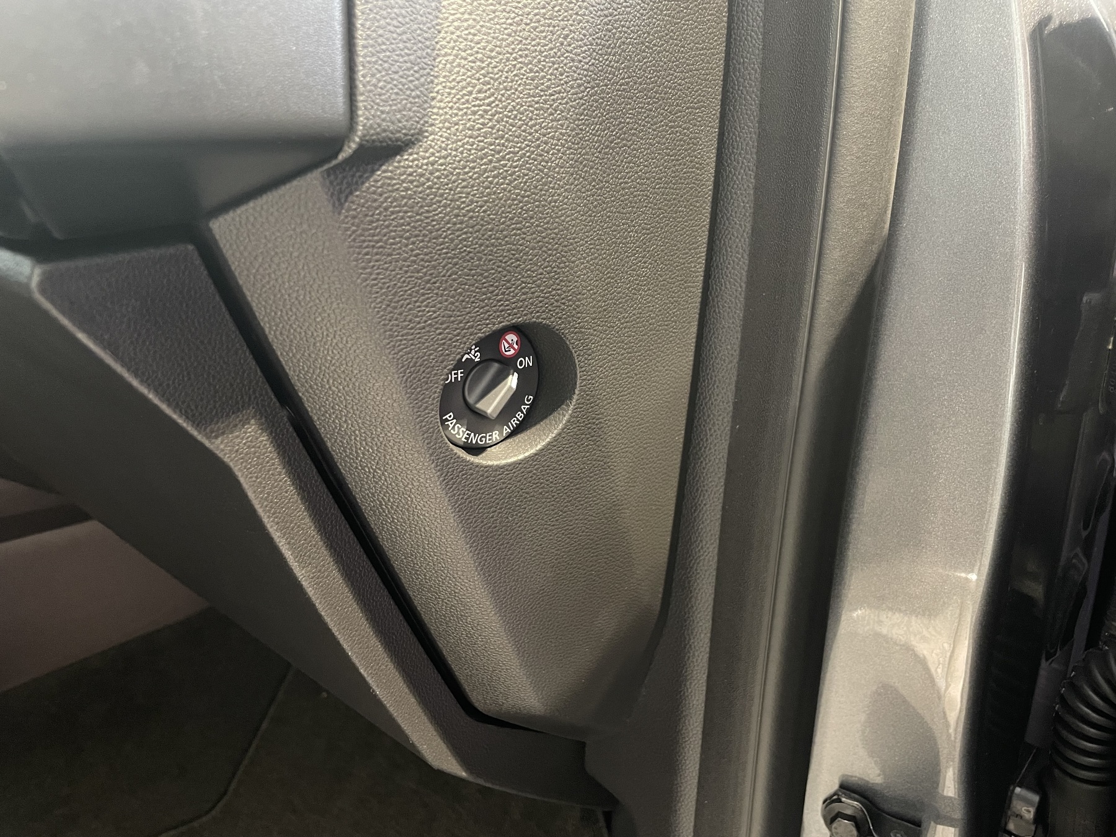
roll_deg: -1.4
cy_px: 418
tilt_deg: -22.2
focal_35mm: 26
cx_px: 558
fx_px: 838
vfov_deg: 53.1
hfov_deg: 67.3
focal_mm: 4.2
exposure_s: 1/25
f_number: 1.6
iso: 640
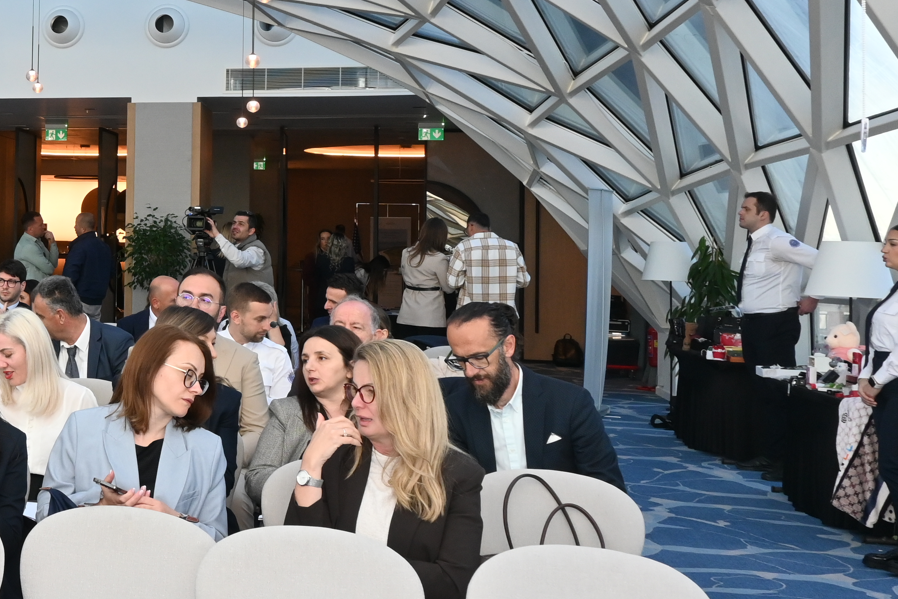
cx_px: -120
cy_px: 179
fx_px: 1422
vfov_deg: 23.6
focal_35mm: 57
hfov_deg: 30.8
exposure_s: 1/125
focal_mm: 16
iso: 500
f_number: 6.3
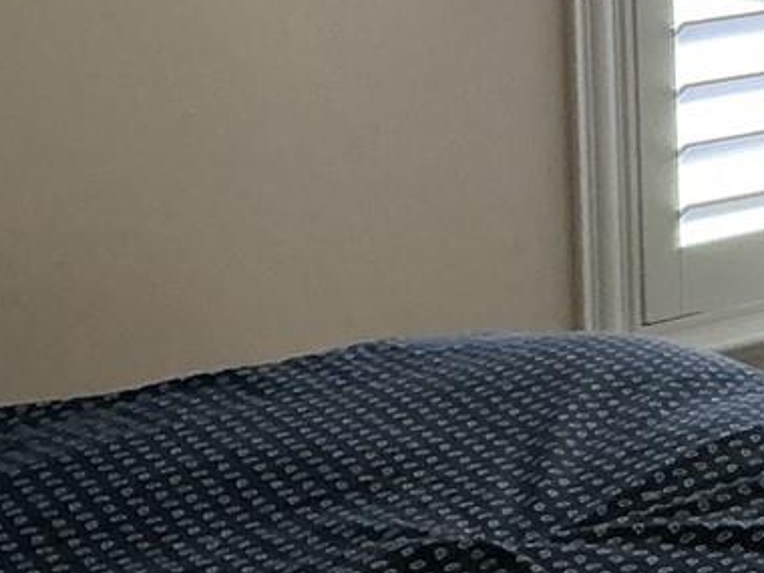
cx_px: 1580
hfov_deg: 13.5
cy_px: -267
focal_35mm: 122
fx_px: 2693
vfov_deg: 11.7
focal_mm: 3
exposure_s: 1/60
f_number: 1.8
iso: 64
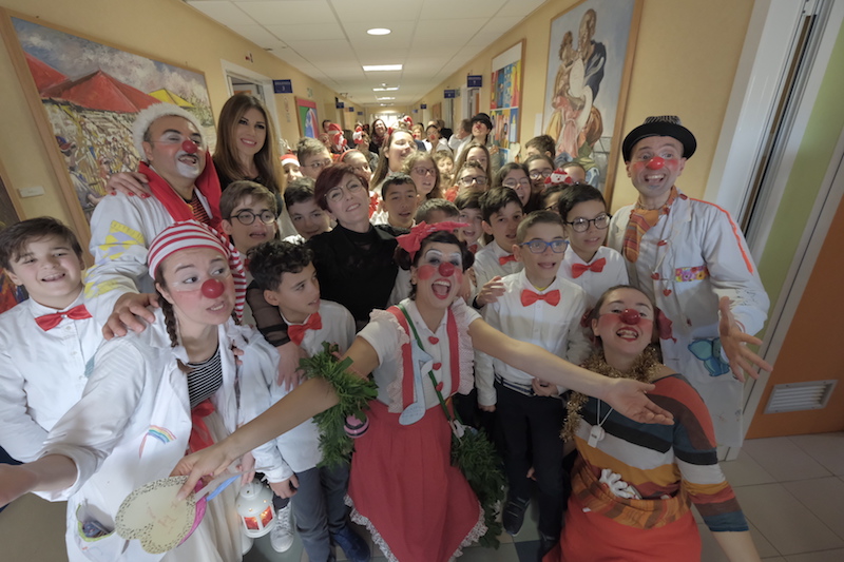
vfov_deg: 77.3
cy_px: 281
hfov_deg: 100.4
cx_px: 422
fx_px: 352
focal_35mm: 15
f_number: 4
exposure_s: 1/60
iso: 4000
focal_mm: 10
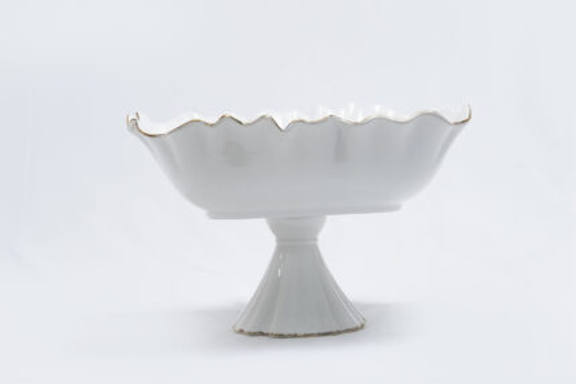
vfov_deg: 13.8
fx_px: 1584
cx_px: 288
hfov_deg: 20.6
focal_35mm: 99
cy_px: 192
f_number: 10
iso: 3200
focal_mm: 66
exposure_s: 1/125
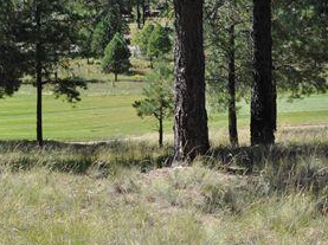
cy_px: 81
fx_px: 710
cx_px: 140
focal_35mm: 75
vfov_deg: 19.5
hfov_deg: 26.0
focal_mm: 18
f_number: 8
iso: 200
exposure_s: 1/250
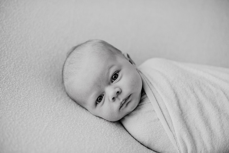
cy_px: 76
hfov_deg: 39.6
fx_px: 318
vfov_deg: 27.0
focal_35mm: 50
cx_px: 114
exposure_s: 1/160
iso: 100
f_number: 2.2
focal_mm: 50
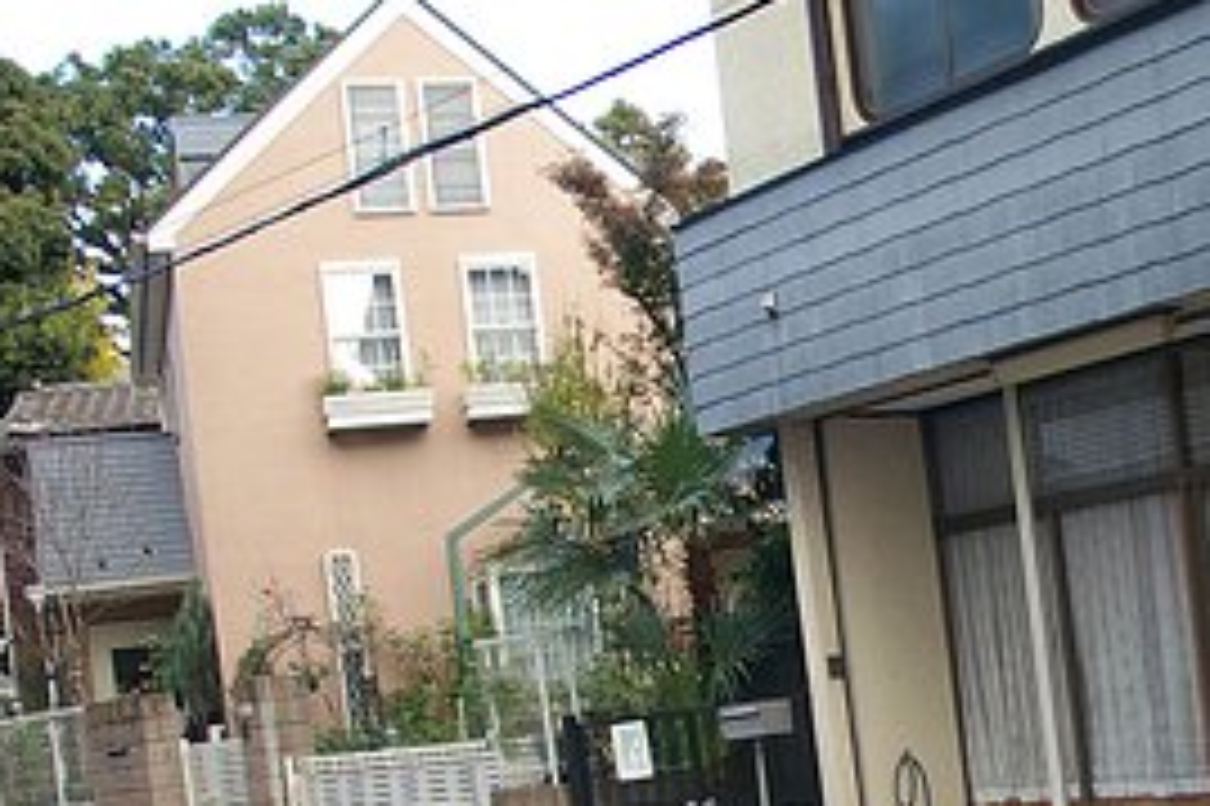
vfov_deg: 22.5
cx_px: 994
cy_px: 693
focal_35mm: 59
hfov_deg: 32.9
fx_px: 1982
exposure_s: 1/125
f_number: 2.8
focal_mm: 21
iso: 200
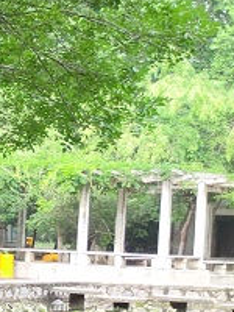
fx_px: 1064
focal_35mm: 118
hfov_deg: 9.3
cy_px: 249
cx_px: -519
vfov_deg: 16.6
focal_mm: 6.72
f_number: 1.69
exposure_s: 1/232
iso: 50
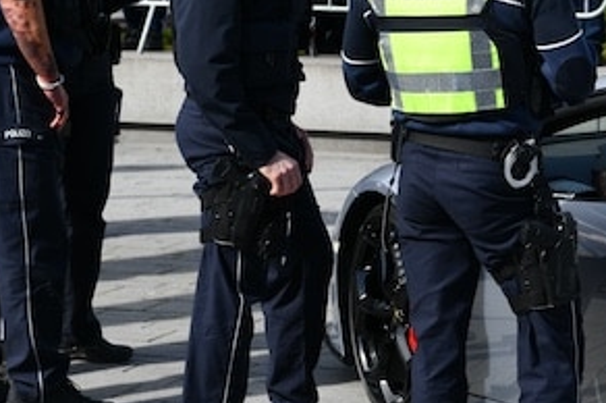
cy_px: 117
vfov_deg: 8.1
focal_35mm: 170
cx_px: 737
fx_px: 2858
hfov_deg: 11.8
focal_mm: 62
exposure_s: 1/320
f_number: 5.6
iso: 64
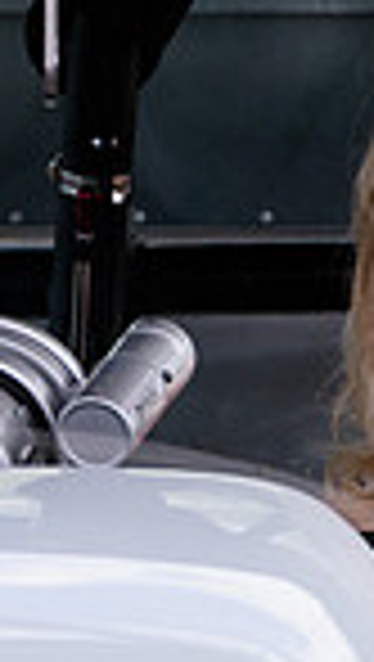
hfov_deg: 1.8
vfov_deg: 3.2
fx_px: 12007
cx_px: 54
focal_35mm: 683
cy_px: 462
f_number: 7.1
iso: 160
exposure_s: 1/400
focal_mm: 105
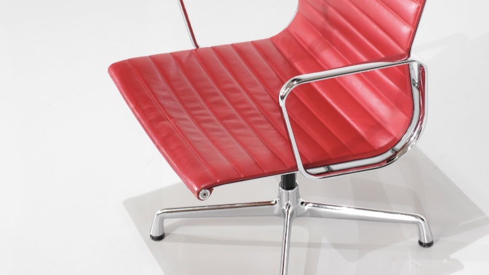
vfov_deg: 13.9
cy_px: 91
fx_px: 1128
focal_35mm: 87
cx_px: 281
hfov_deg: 24.4
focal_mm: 35
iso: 800
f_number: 8
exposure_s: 1/27
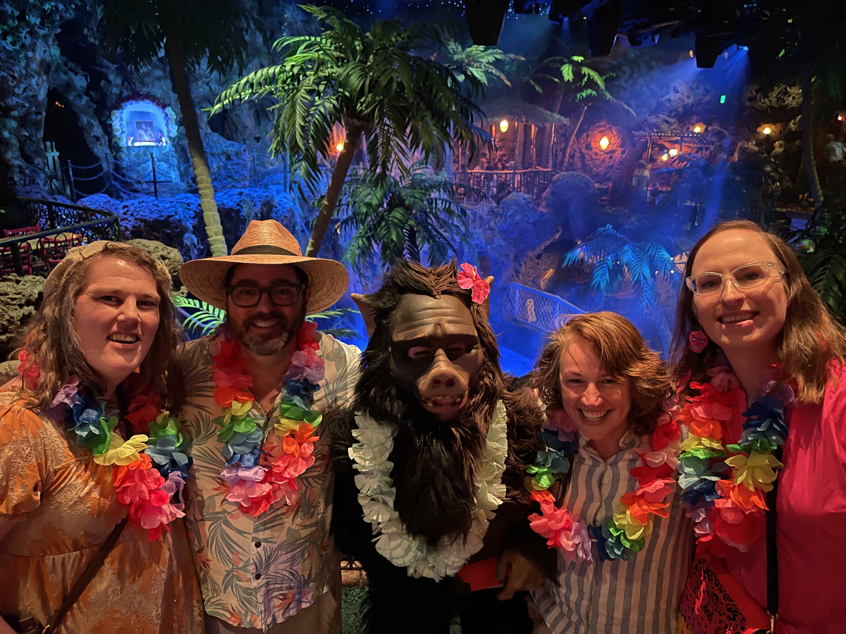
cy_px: 317
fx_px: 611
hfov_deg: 69.4
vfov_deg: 54.9
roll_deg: -0.4
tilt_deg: -17.9
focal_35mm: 25
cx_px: 423
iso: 1250
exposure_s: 1/15
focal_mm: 5.1
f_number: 1.6
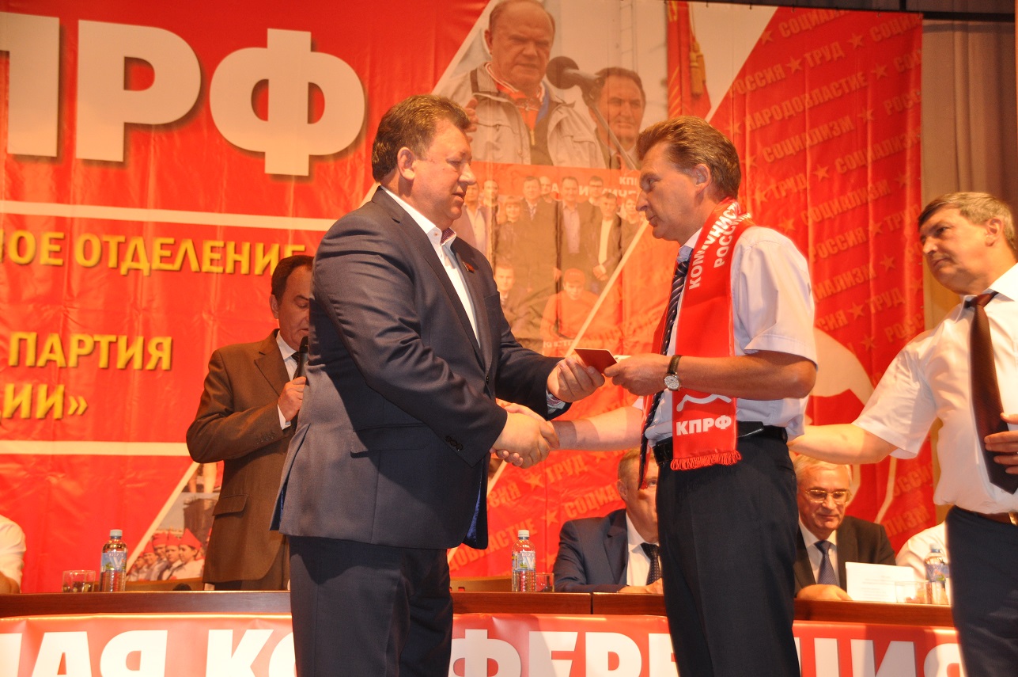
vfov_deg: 23.7
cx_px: 509
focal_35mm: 57
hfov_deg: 35.1
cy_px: 338
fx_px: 1610
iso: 800
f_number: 4.2
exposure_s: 1/80
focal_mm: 38
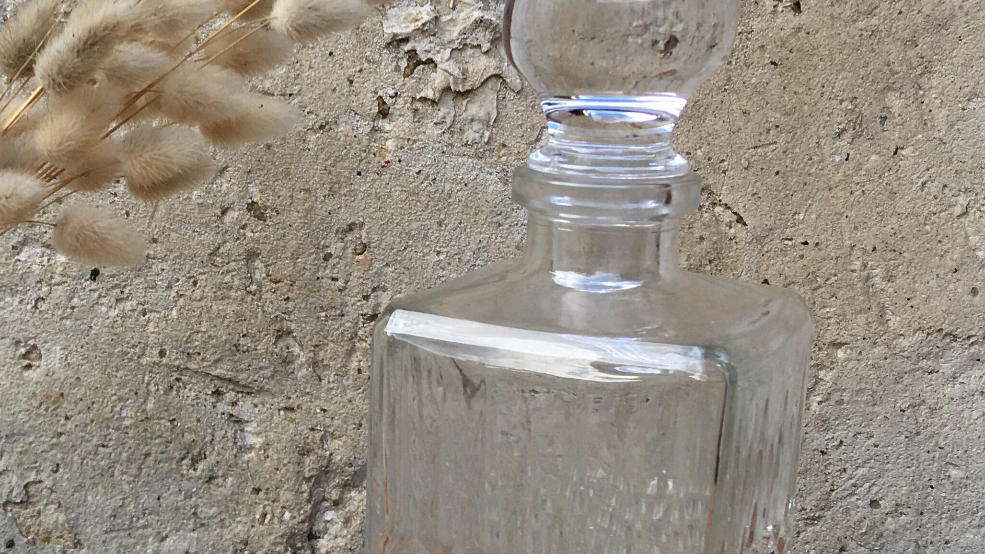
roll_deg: -1.8
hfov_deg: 32.3
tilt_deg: -10.5
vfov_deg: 19.4
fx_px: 1619
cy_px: 312
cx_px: 112
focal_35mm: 62
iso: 25
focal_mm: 4.15
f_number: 2.2
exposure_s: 1/102
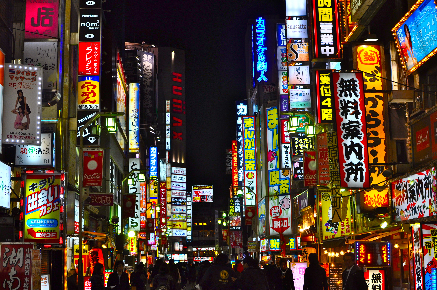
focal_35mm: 52
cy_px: 145
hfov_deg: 37.9
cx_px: 218
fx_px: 636
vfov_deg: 25.7
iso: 400
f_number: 5
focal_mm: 35
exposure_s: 1/100
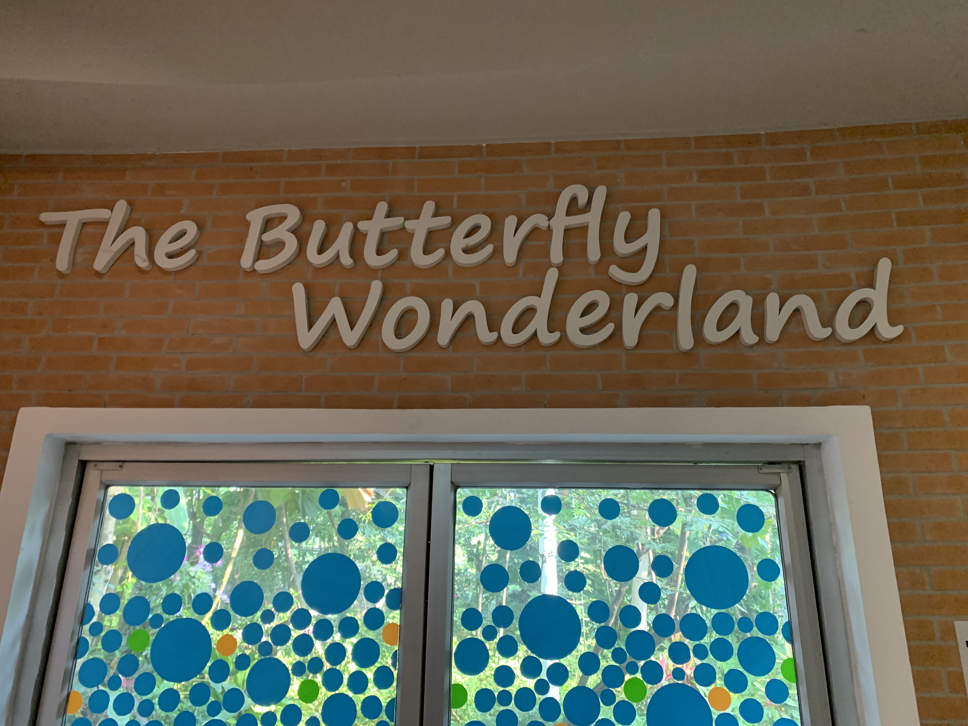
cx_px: 484
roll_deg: -1.2
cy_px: 363
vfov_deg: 53.1
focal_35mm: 26
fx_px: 727
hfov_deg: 67.3
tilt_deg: +19.2
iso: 400
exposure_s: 1/49
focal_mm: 4.25
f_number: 1.8
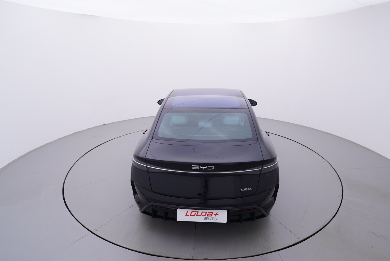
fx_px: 244
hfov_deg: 77.3
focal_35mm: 22
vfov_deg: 56.2
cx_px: 195
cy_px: 130
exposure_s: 1/80
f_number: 5
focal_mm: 15
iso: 200
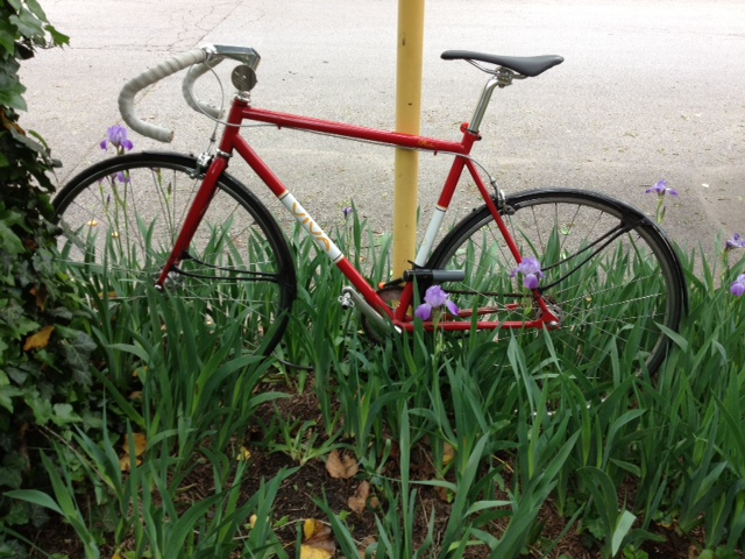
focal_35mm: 35
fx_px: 753
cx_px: 372
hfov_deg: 52.6
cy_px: 280
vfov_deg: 40.7
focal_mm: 4.28
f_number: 2.4
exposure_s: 1/60
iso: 64
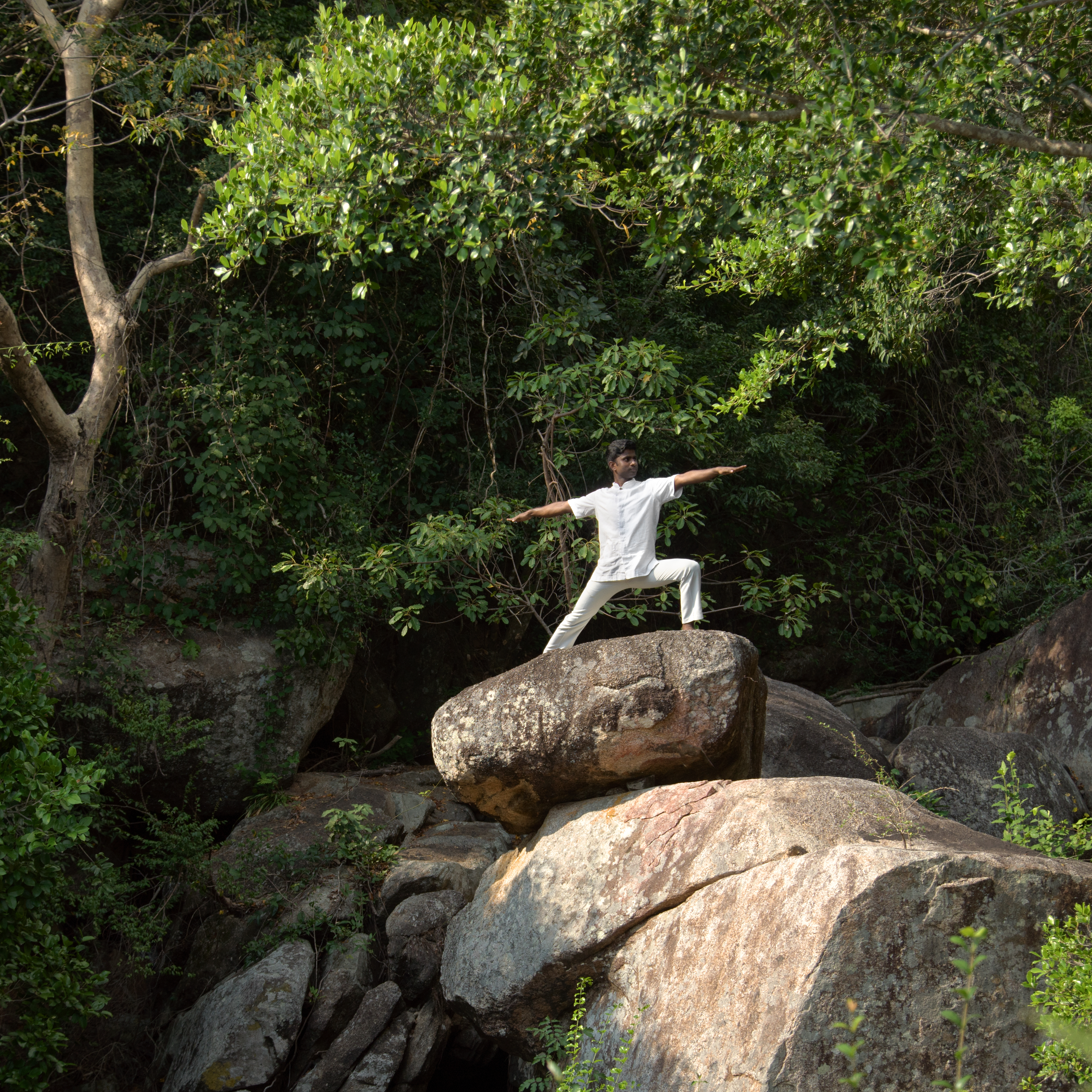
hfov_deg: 25.0
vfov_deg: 25.0
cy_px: 632
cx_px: 503
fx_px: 2463
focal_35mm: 69
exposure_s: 1/1000
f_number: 4
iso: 100
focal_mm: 45
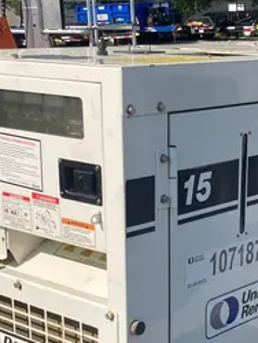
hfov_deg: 17.9
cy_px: 268
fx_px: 813
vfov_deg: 23.5
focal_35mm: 82
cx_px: 187
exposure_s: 1/2315
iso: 20
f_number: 1.8
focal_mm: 3.99
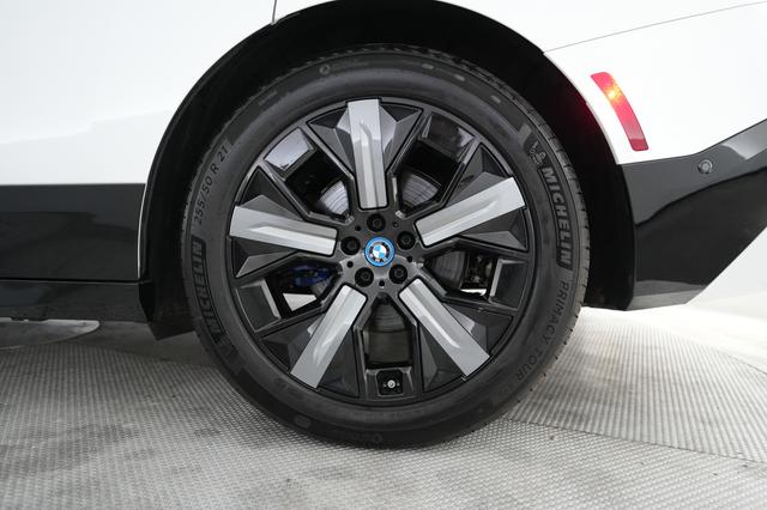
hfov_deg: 69.4
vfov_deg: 49.5
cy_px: 255
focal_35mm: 26
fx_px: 554
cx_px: 384
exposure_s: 1/160
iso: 5000
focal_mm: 26
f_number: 2.8
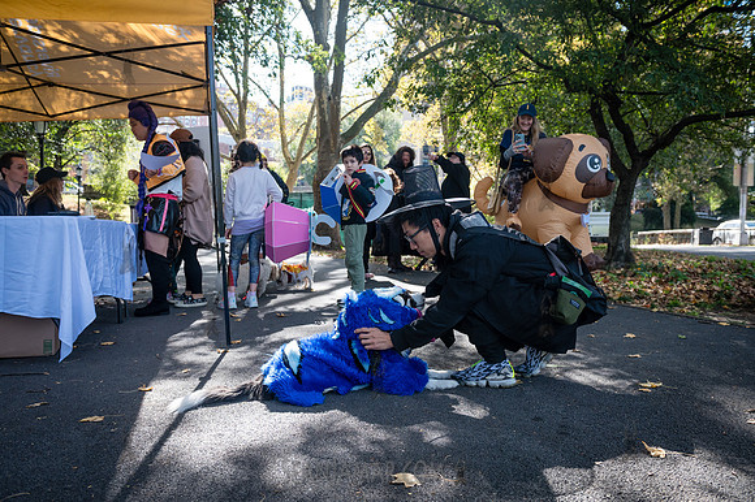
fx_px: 617
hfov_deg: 62.9
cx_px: 378
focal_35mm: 29
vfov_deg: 44.3
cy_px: 251
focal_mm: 29
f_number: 5
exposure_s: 1/800
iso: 1000
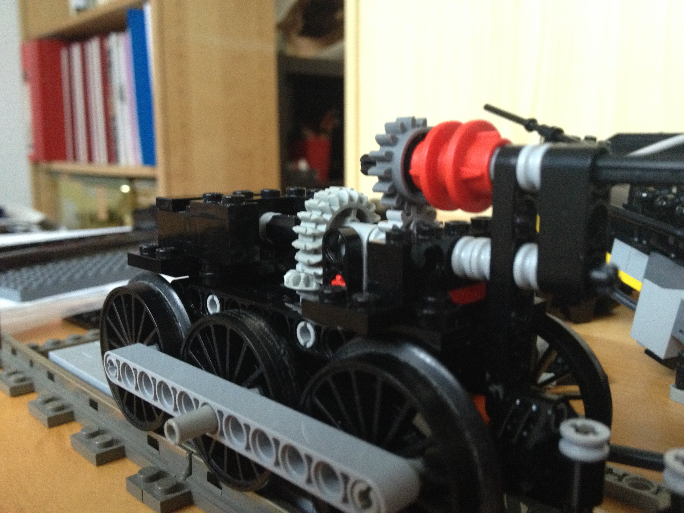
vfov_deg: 40.7
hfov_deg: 52.6
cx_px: 342
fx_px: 692
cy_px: 256
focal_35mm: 35
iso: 400
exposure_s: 1/17
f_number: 2.4
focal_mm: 4.28
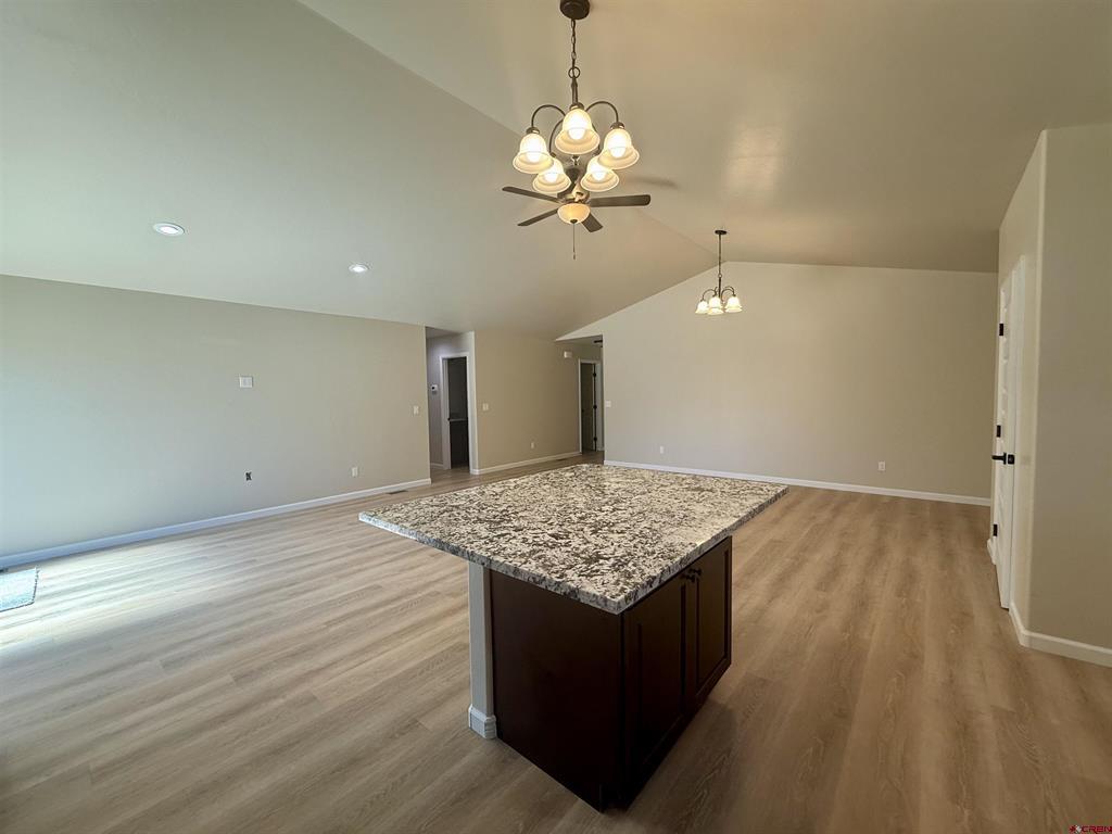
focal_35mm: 14
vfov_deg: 85.7
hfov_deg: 102.1
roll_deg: +0.6
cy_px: 417
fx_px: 450
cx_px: 556
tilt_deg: -2.4
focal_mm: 2.22
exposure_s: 1/120
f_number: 2.2
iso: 80
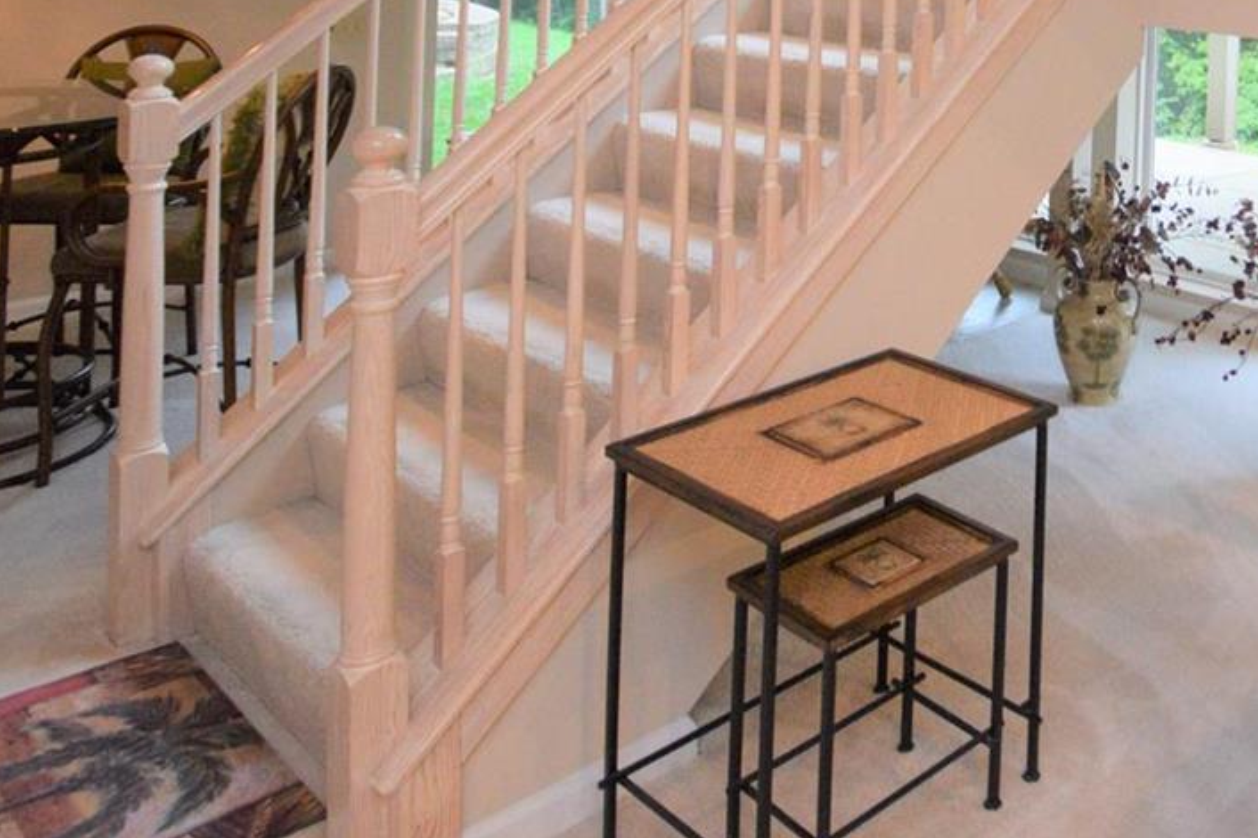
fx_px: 1188
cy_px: -93
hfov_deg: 49.0
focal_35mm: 34
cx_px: 1164
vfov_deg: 33.6
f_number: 4.5
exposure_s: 1/60
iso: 2500
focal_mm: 10
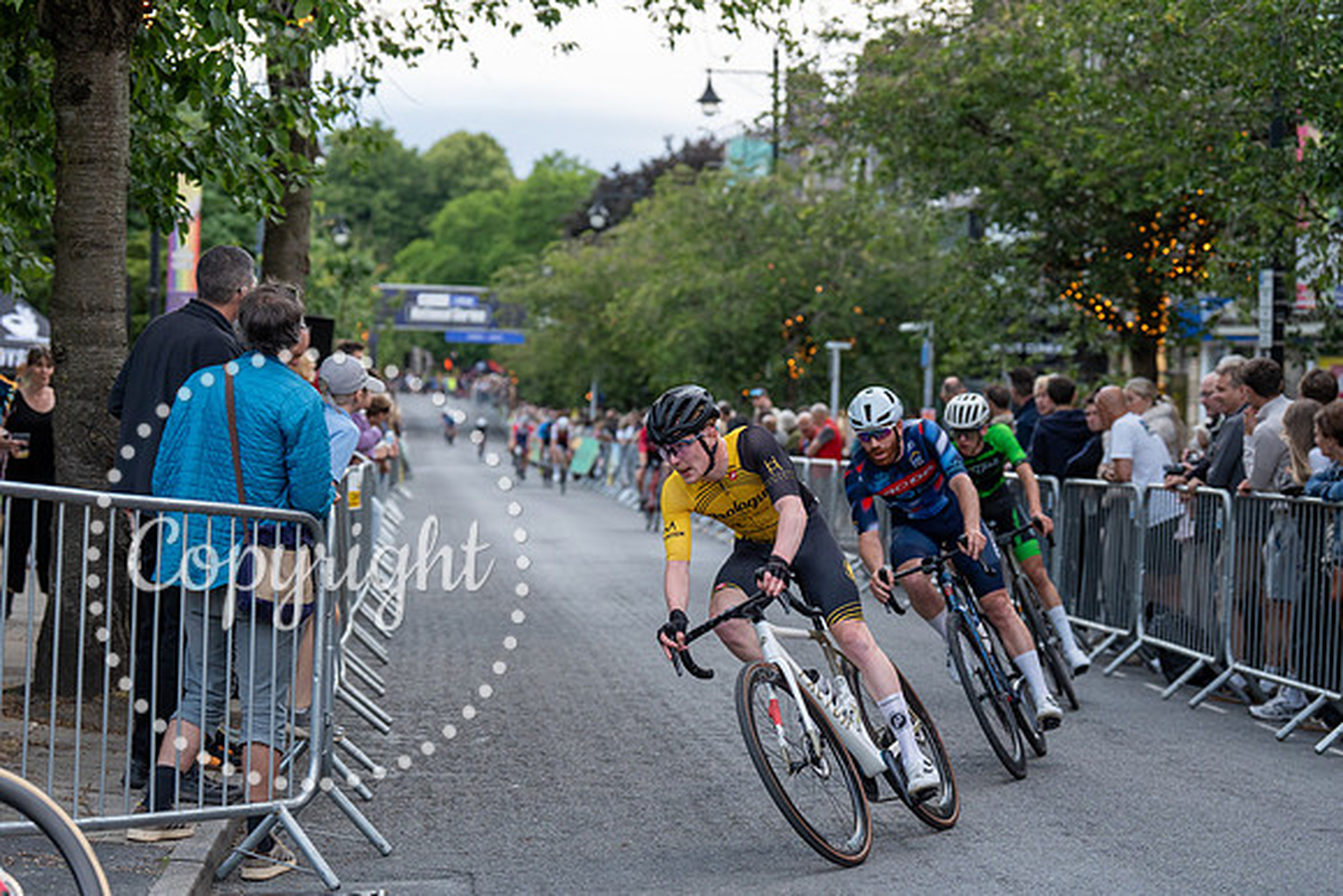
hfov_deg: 23.6
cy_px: 448
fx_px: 3209
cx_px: 672
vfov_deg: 15.9
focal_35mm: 86
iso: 1600
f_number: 3.5
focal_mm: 86
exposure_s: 1/800
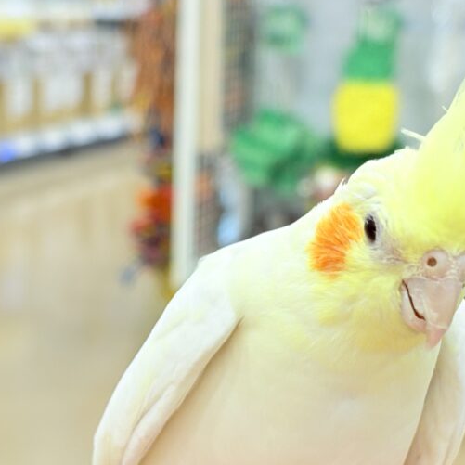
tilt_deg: -10.4
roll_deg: -0.7
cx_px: 267
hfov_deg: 15.8
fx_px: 1672
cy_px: 318
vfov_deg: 15.8
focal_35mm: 110
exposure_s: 1/50
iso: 40
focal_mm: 5.96
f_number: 1.6
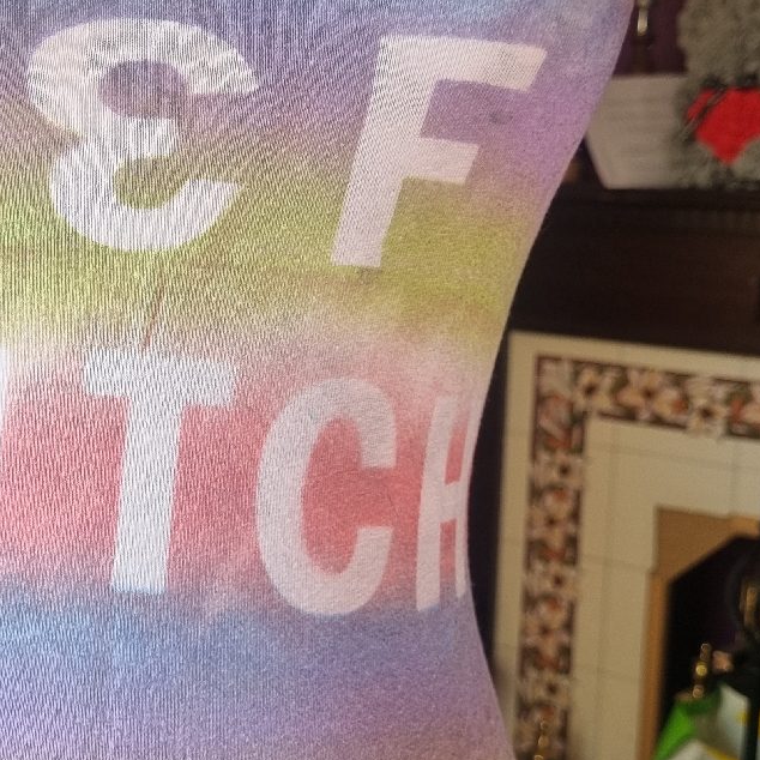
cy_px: 324
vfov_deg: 29.5
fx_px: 1441
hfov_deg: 28.6
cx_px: 103
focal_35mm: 58
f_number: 1.8
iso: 64
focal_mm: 5.4
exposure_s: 1/100
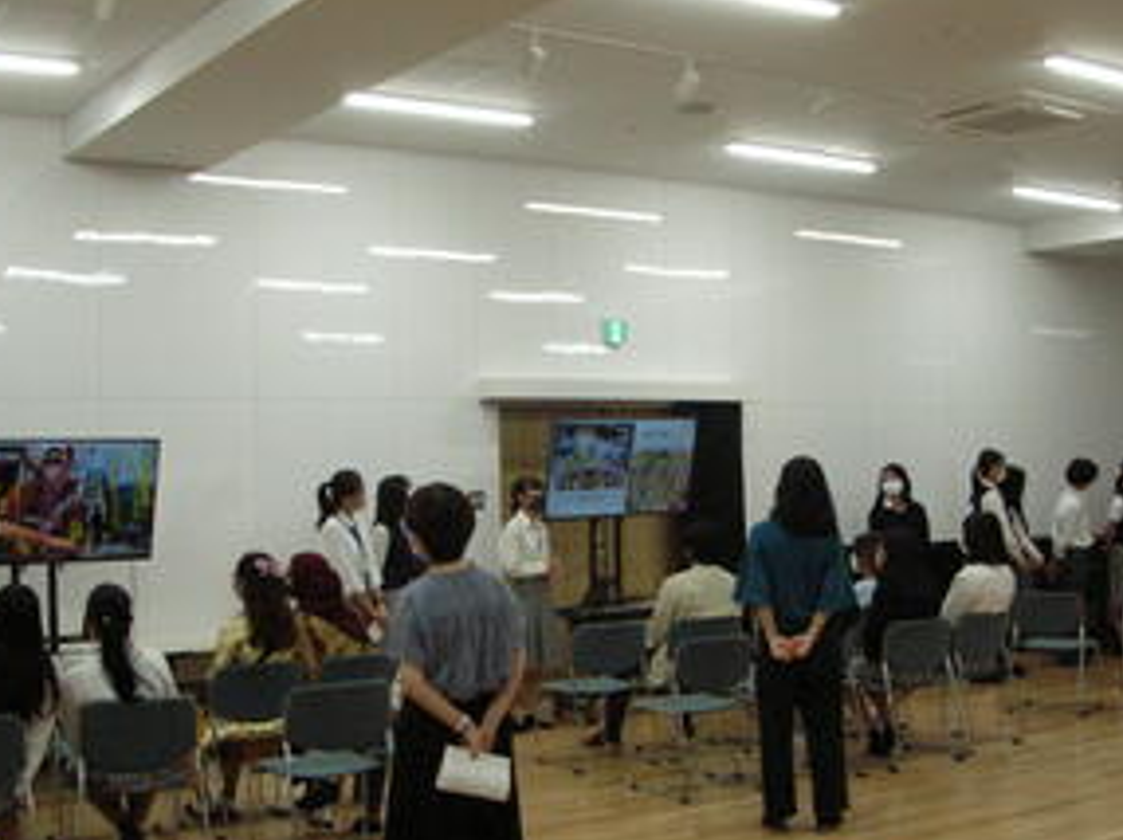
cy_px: 546
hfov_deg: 38.8
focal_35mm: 49
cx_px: 668
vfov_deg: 29.5
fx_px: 1588
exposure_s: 1/98
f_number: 2.8
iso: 200
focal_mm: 5.8
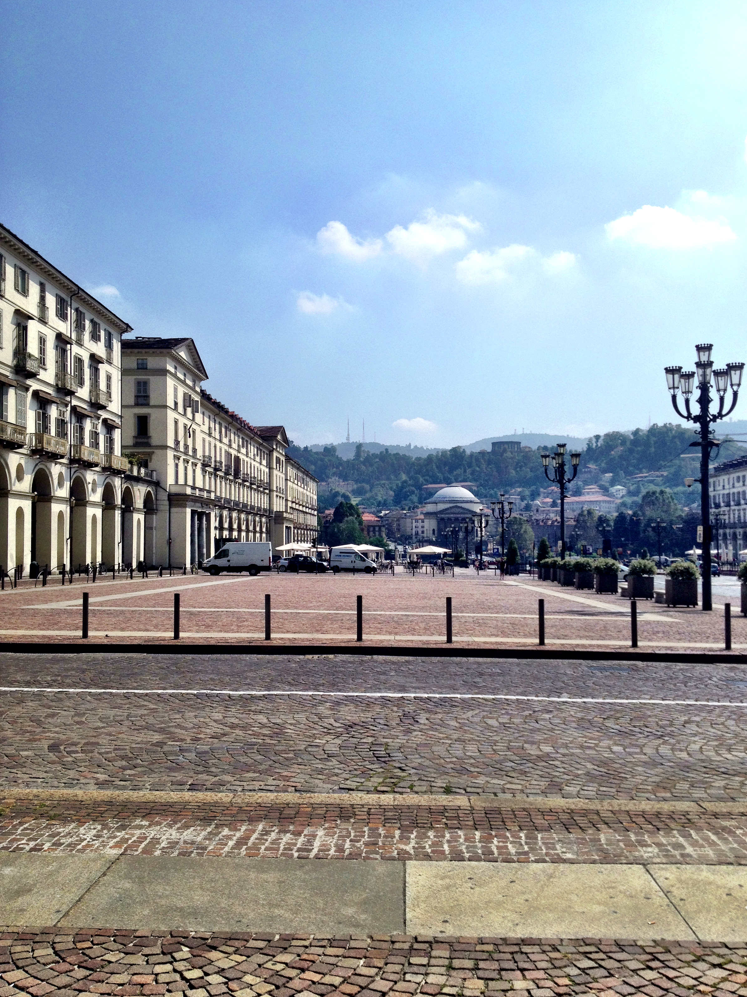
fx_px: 1036
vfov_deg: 51.4
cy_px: 501
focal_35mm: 36
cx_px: 384
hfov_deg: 39.7
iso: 50
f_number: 2.4
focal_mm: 4.28
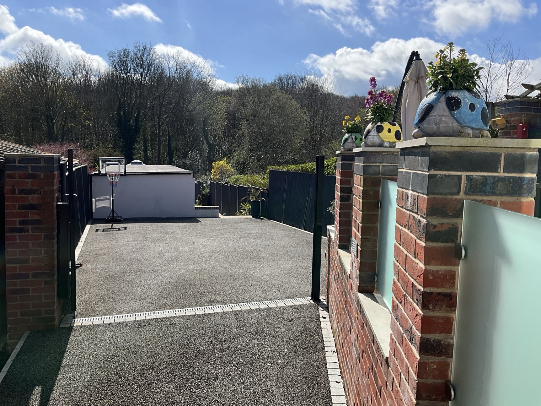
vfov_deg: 48.2
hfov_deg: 61.7
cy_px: 203
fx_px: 453
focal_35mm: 29
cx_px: 270
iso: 25
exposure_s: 1/2141
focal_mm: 3
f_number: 1.8
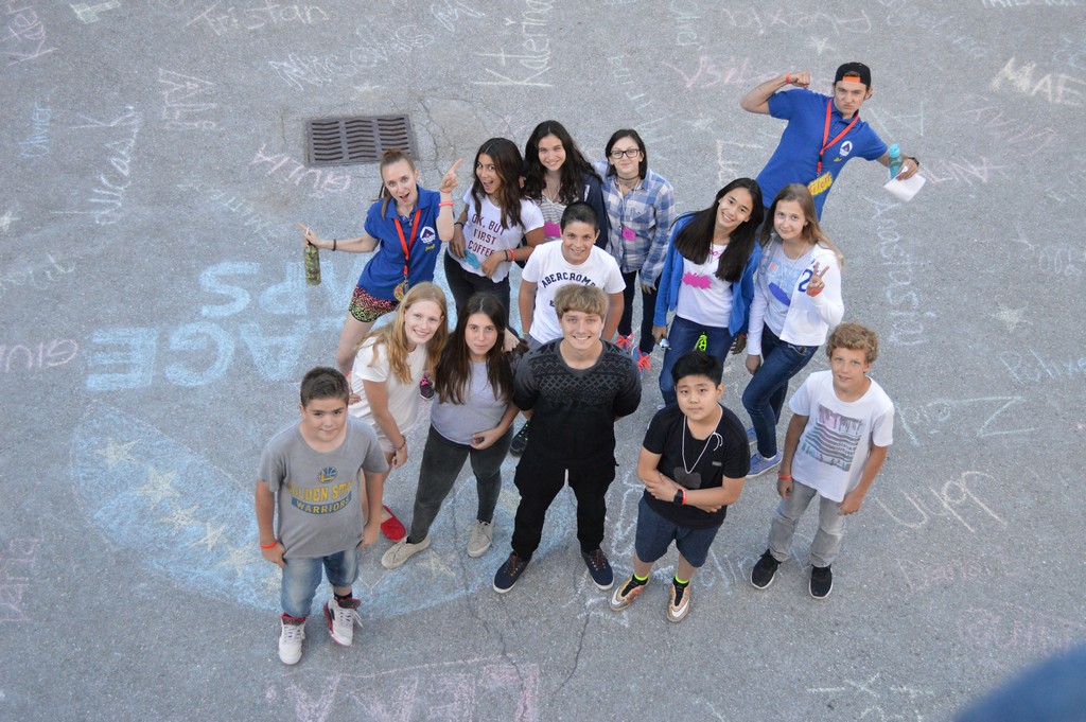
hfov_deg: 45.0
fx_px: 1311
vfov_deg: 30.8
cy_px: 361
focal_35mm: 44
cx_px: 543
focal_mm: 29
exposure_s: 1/640
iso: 1800
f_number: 4.5
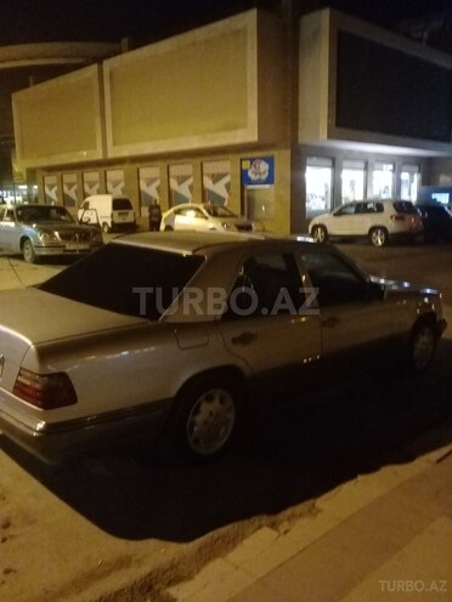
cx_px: 226
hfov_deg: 45.4
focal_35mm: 31
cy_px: 301
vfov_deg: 58.4
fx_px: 540
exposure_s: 1/17
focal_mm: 3.3
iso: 500
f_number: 2.2
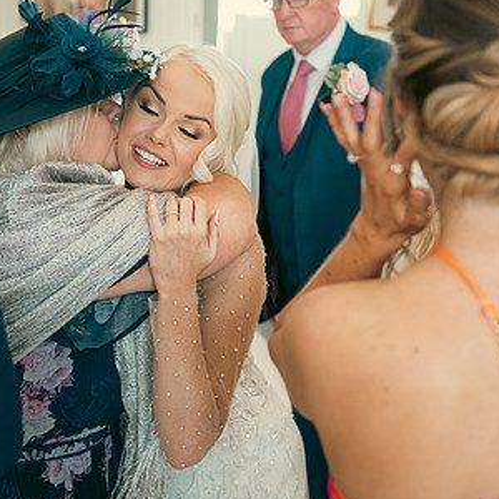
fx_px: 1125
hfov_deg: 24.8
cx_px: 136
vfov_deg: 24.9
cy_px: 192
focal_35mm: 69
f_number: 3.5
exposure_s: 1/160
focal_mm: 42
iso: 800
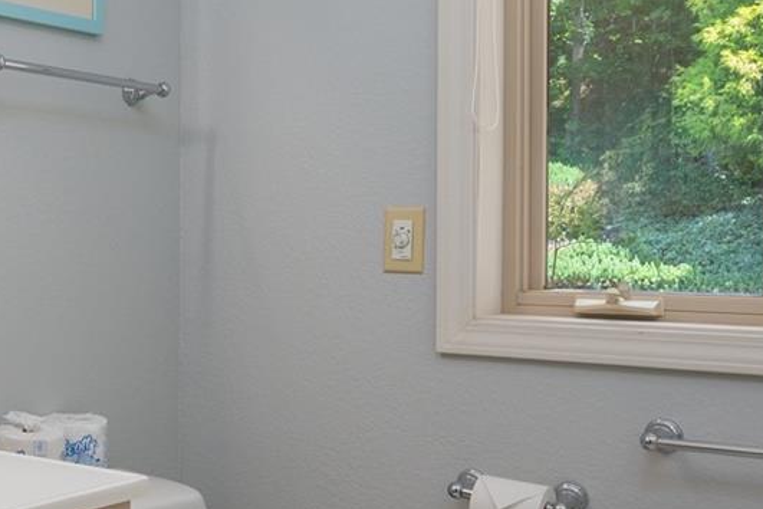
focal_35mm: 54
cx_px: -29
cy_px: 266
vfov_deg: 25.1
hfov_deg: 33.2
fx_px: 1144
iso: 320
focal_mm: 14
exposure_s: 1/200
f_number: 7.1
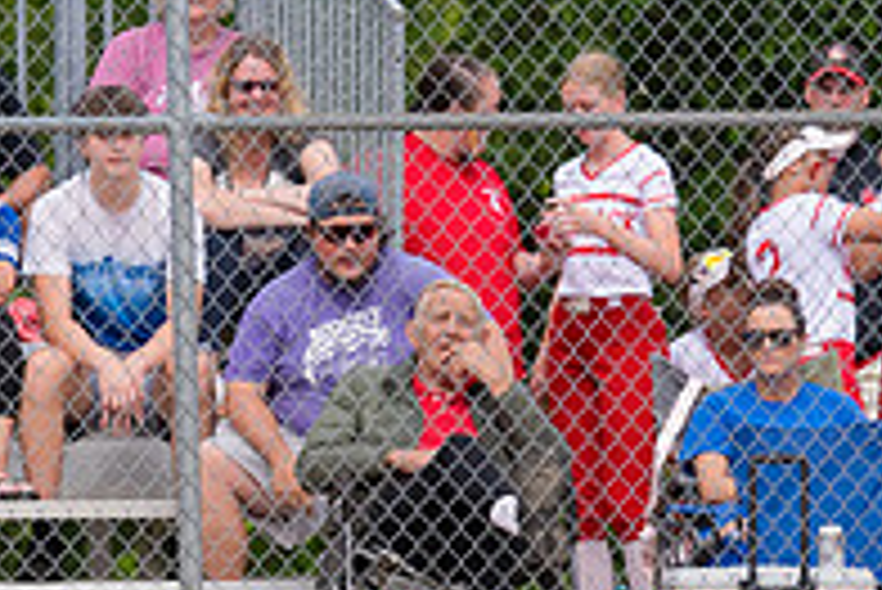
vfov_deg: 1.6
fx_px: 21747
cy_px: 369
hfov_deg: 2.3
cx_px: -225
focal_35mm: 887
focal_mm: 200
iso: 320
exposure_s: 1/1600
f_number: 5.6
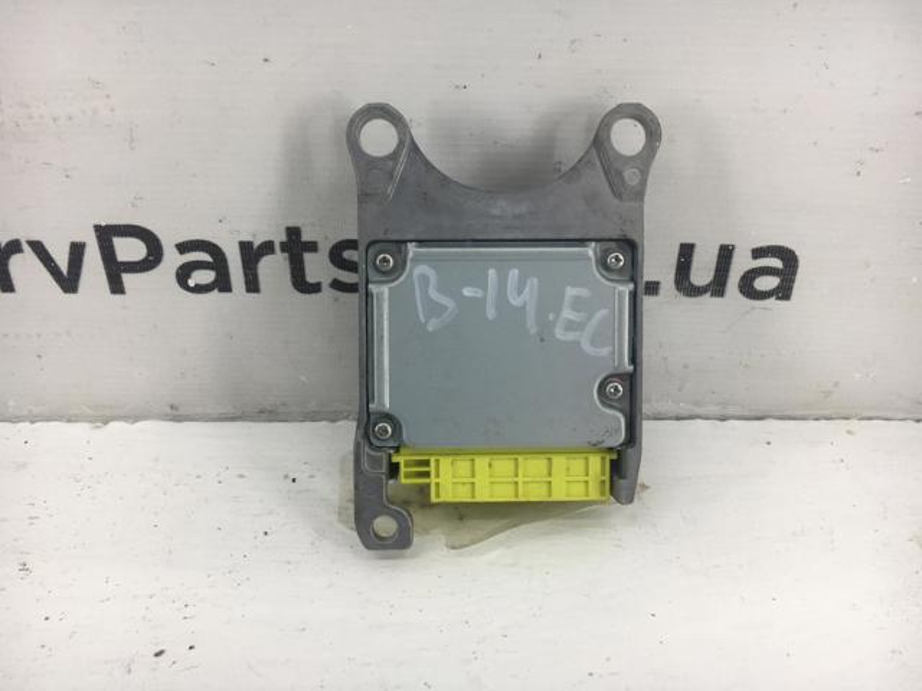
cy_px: 346
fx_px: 772
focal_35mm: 29
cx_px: 461
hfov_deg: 61.7
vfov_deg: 48.2
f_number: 2.2
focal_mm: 4.15
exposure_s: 1/100
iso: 40
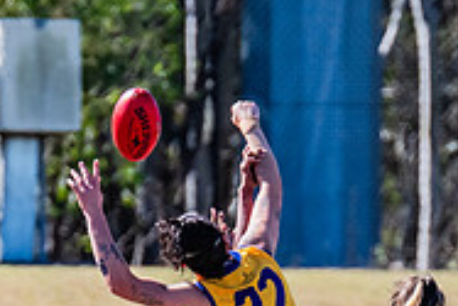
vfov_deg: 0.8
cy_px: 424
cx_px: 322
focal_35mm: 1793
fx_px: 22828
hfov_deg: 1.1
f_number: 7.1
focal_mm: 420
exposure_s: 1/1600
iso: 800
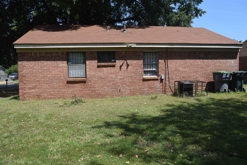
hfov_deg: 67.4
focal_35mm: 27
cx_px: 124
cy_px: 82
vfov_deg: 47.9
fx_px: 185
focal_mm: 18
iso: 200
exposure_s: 1/320
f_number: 9
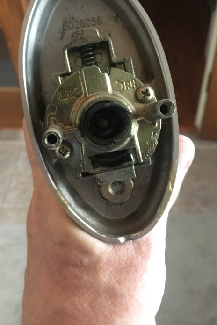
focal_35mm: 37
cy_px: 157
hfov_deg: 35.9
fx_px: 334
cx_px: 95
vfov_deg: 51.9
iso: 400
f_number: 2.2
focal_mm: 4.15
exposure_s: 1/15
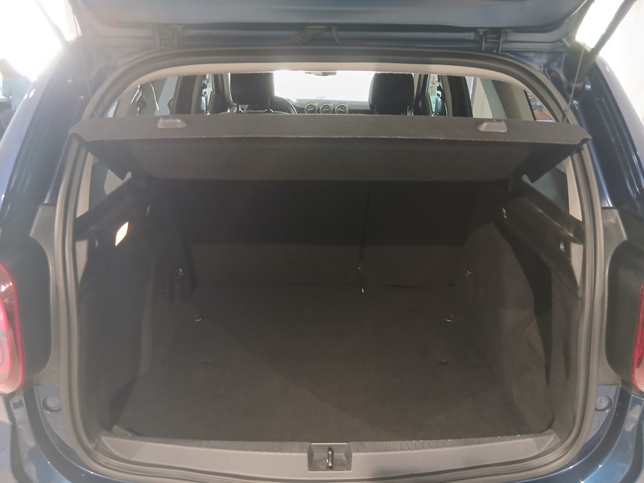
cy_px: 242
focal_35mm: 26
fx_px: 484
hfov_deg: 67.3
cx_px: 322
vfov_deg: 53.1
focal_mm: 3.98
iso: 250
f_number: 1.8
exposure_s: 1/25
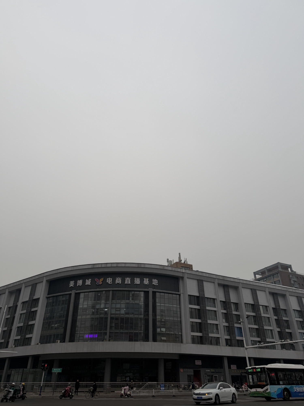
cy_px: 203
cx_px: 152
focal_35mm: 24
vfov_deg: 71.6
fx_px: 281
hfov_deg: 56.8
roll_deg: -0.6
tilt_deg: +32.7
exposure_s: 1/1493
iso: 80
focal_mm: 6.76
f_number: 1.78
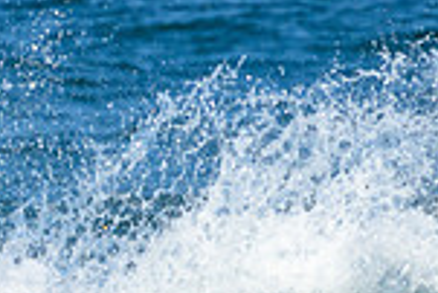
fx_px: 42977
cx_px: 51
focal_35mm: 3529
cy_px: 349
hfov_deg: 0.6
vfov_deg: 0.4
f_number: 11
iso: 1250
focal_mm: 800
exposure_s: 1/2000
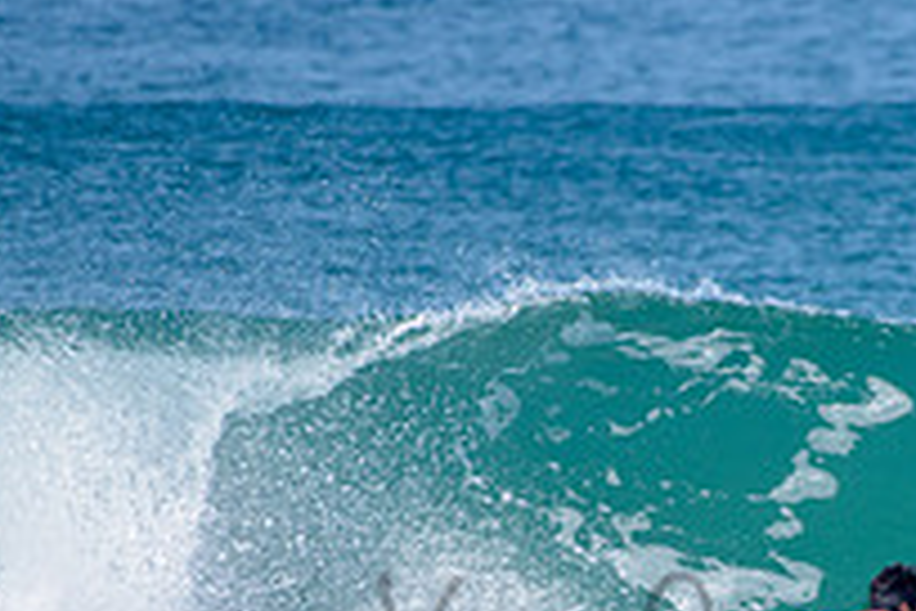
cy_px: 604
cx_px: 840
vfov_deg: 1.0
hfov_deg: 1.4
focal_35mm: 1425
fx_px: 36255
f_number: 5.6
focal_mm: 500
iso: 160
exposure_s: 1/2000
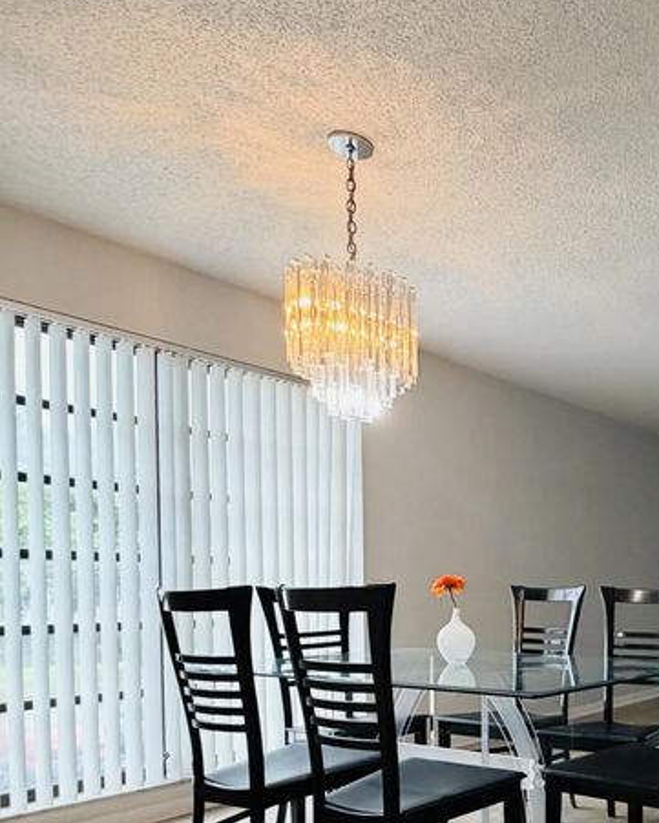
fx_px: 756
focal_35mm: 31
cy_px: 604
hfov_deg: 38.6
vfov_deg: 54.8
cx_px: 730
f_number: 2.2
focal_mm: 2.22
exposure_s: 1/60
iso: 250
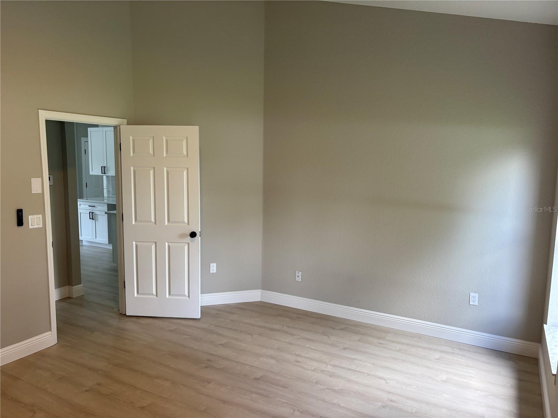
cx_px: 279
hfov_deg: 67.3
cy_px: 209
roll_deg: -0.4
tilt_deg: -6.6
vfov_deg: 53.1
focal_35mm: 26
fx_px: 419
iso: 80
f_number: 1.6
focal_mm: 5.96
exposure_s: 1/122
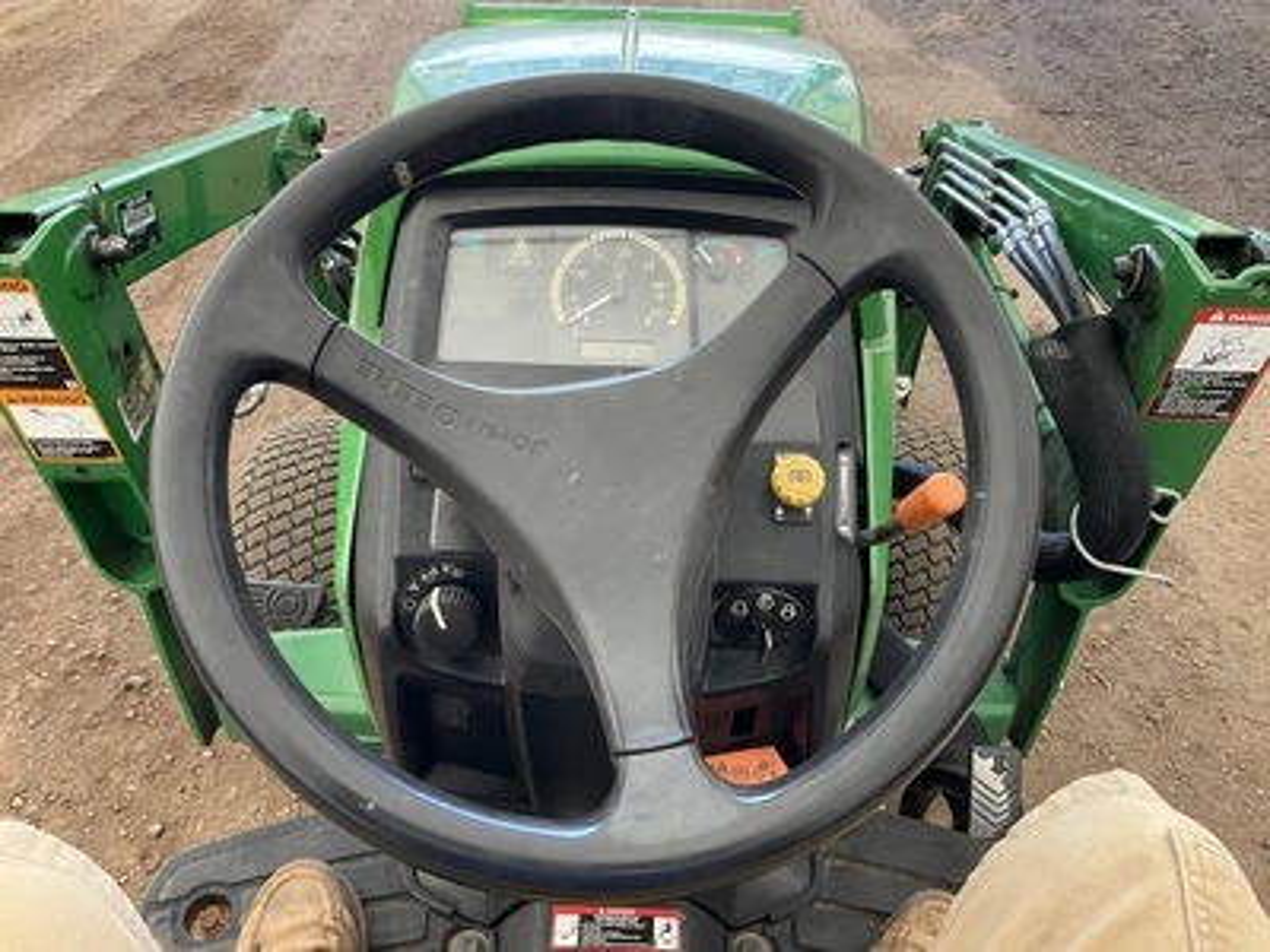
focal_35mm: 29
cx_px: 635
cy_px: 476
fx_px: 1064
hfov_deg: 61.7
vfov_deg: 48.2
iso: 64
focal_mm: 3
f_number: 1.8
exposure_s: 1/122
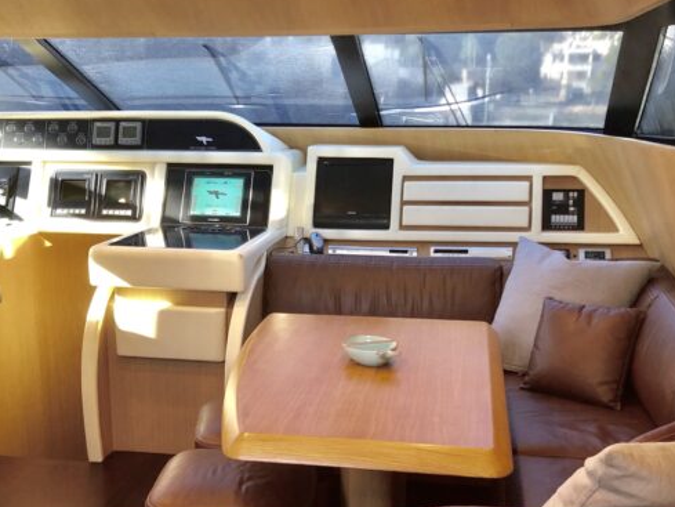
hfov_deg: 42.9
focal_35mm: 44
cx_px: 329
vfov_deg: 32.7
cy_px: 322
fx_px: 858
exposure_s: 1/17
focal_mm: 3.99
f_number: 1.8
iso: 64
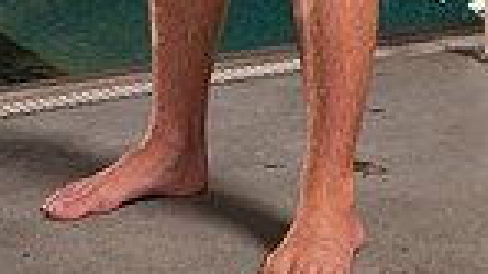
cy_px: -423
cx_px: 247
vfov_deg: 8.0
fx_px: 1771
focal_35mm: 137
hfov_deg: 15.7
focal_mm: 43
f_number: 5.6
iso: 160
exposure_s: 1/200
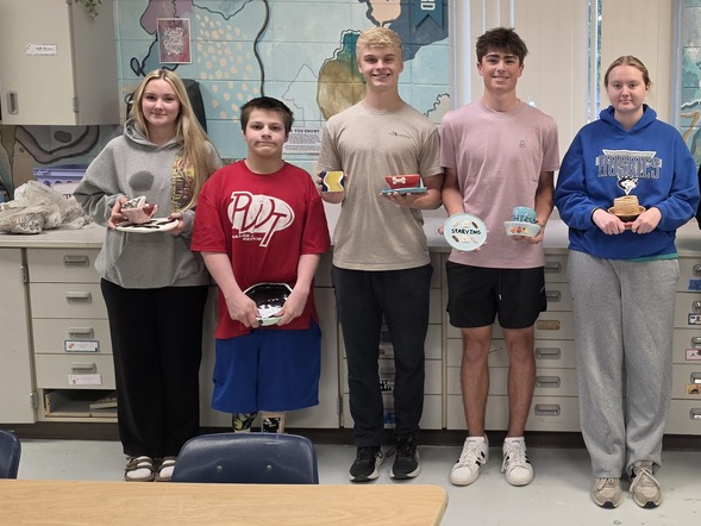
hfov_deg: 43.7
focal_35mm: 40
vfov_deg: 35.9
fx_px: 810
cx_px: 595
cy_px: 215
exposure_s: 1/120
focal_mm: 6.5
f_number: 1.4
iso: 125
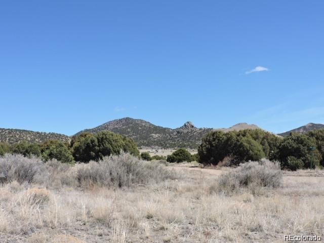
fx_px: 402
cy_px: 122
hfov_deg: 43.9
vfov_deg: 33.6
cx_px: 162
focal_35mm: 43
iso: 100
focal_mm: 7.7
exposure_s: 1/1000
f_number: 3.4
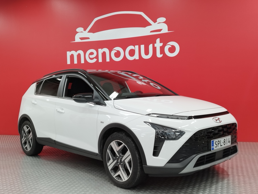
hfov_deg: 69.4
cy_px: 97
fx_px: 186
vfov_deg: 54.9
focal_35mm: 25
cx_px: 129
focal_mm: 5.95
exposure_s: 1/50
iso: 130
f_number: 1.89
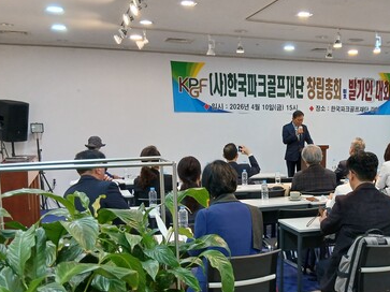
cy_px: 196
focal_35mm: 43
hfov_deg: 42.5
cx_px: 293
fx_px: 484
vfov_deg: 33.3
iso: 200
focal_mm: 3.98
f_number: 1.8
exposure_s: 1/60
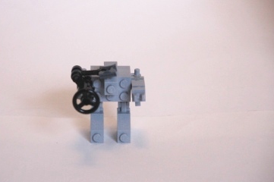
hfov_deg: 8.2
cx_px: 111
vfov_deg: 5.5
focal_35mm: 252
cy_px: 89
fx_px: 1913
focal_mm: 135
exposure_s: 1/125
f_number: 5.6
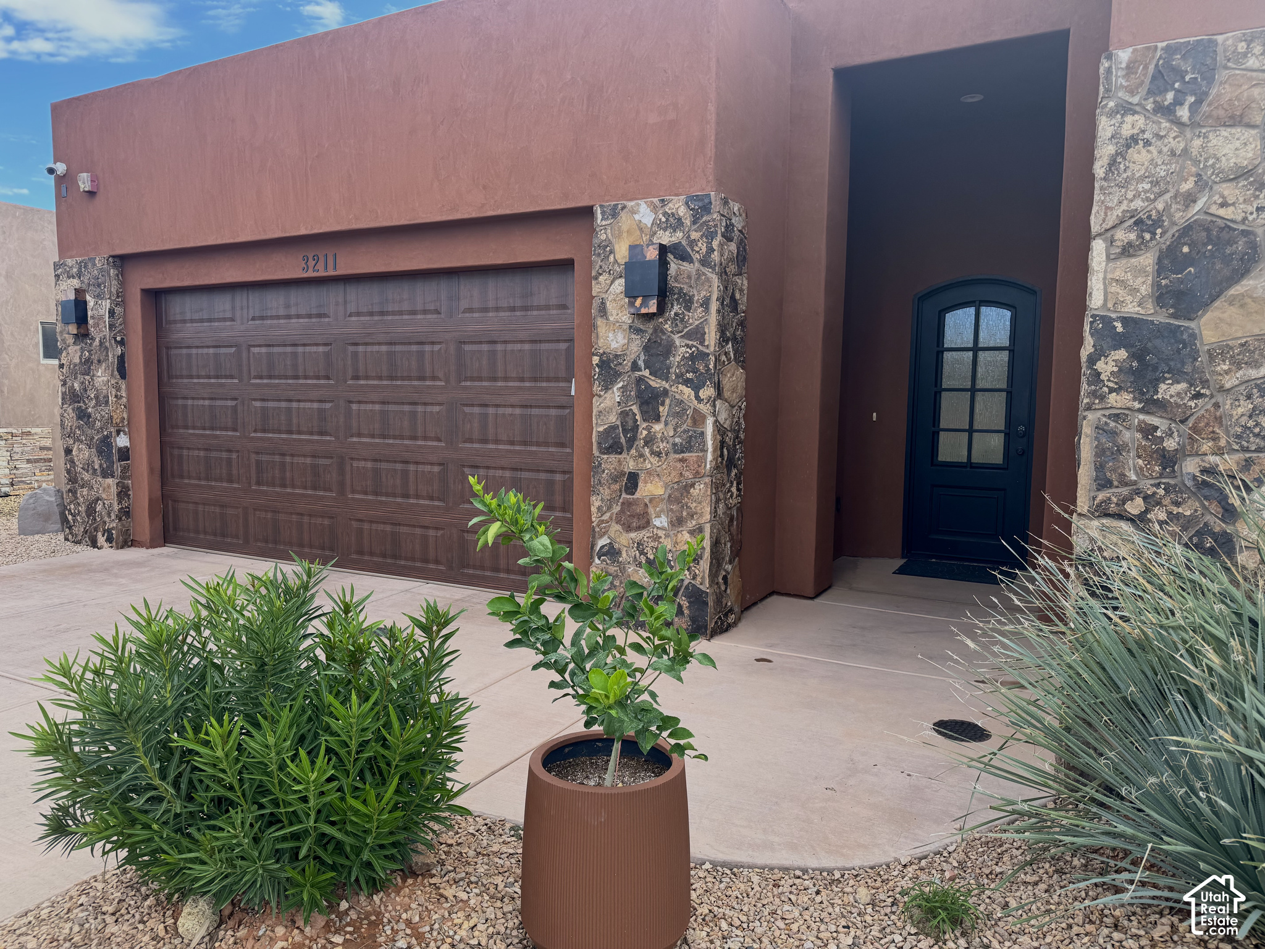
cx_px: 632
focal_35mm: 24
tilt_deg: -5.6
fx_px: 877
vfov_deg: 56.8
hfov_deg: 71.6
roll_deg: -0.9
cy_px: 474
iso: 80
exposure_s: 1/765
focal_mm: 6.76
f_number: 1.78
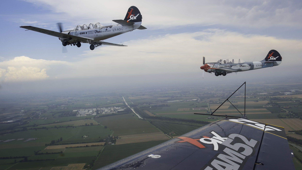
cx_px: 155
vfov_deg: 40.1
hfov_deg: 66.1
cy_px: 98
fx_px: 232
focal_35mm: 29
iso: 320
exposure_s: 1/250
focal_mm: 18
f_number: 8
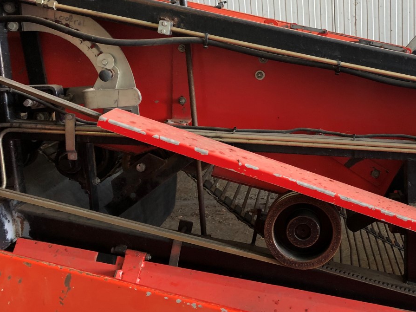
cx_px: 306
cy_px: 117
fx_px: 541
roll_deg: +3.6
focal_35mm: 45
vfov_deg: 32.0
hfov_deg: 41.0
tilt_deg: -12.0
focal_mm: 4
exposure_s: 1/17
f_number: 1.8
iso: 50
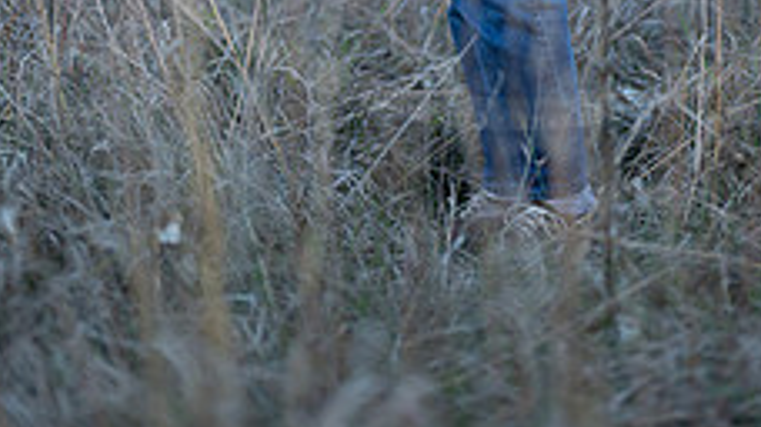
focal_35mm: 176
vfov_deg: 6.7
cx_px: 481
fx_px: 3550
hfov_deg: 12.2
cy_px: -304
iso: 160
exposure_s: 1/1000
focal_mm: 85
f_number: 1.2
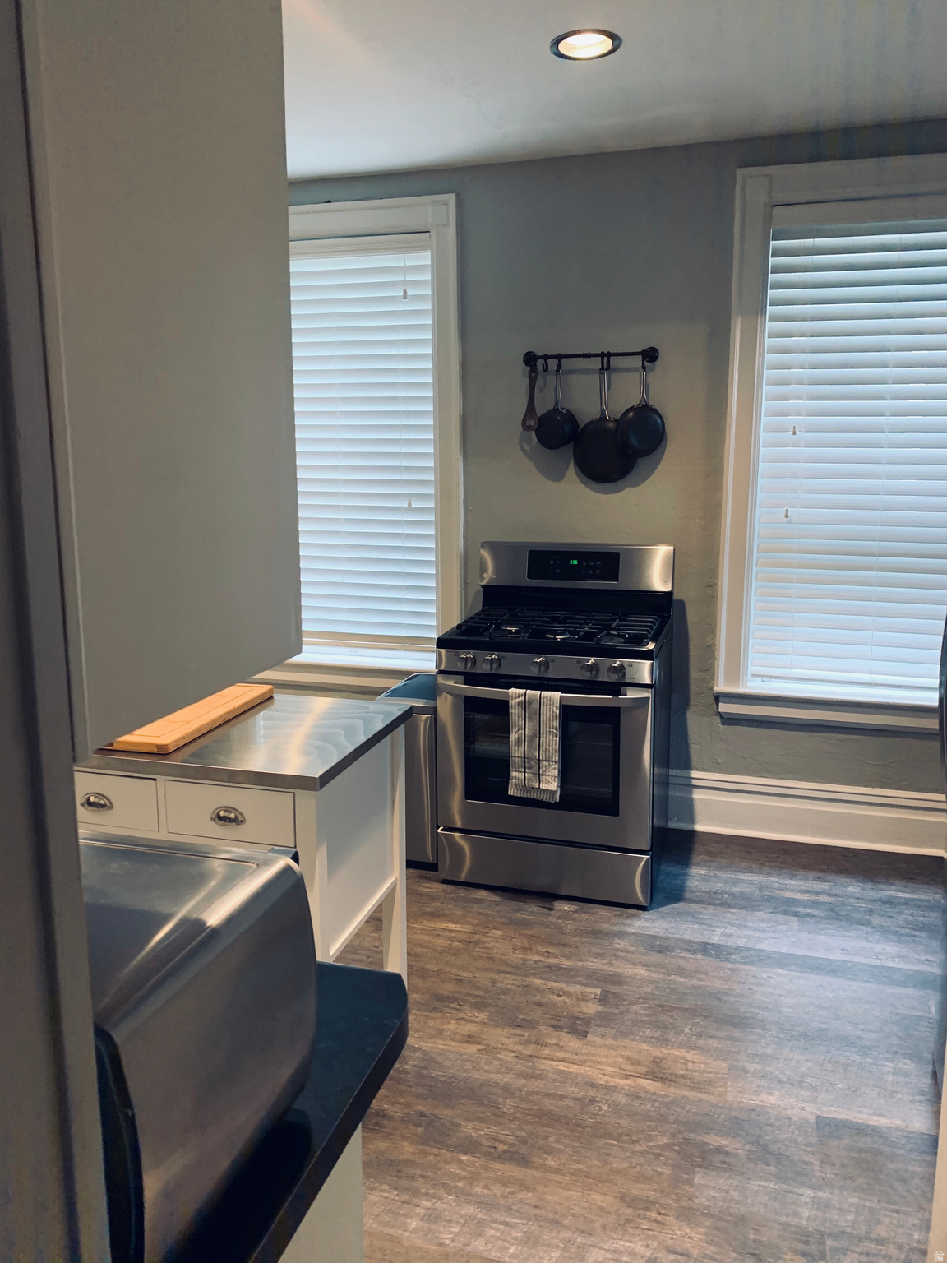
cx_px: 474
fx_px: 948
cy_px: 632
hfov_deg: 53.1
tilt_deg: -10.3
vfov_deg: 67.3
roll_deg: +0.6
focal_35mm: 26
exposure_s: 1/40
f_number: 1.8
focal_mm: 4.25
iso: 320
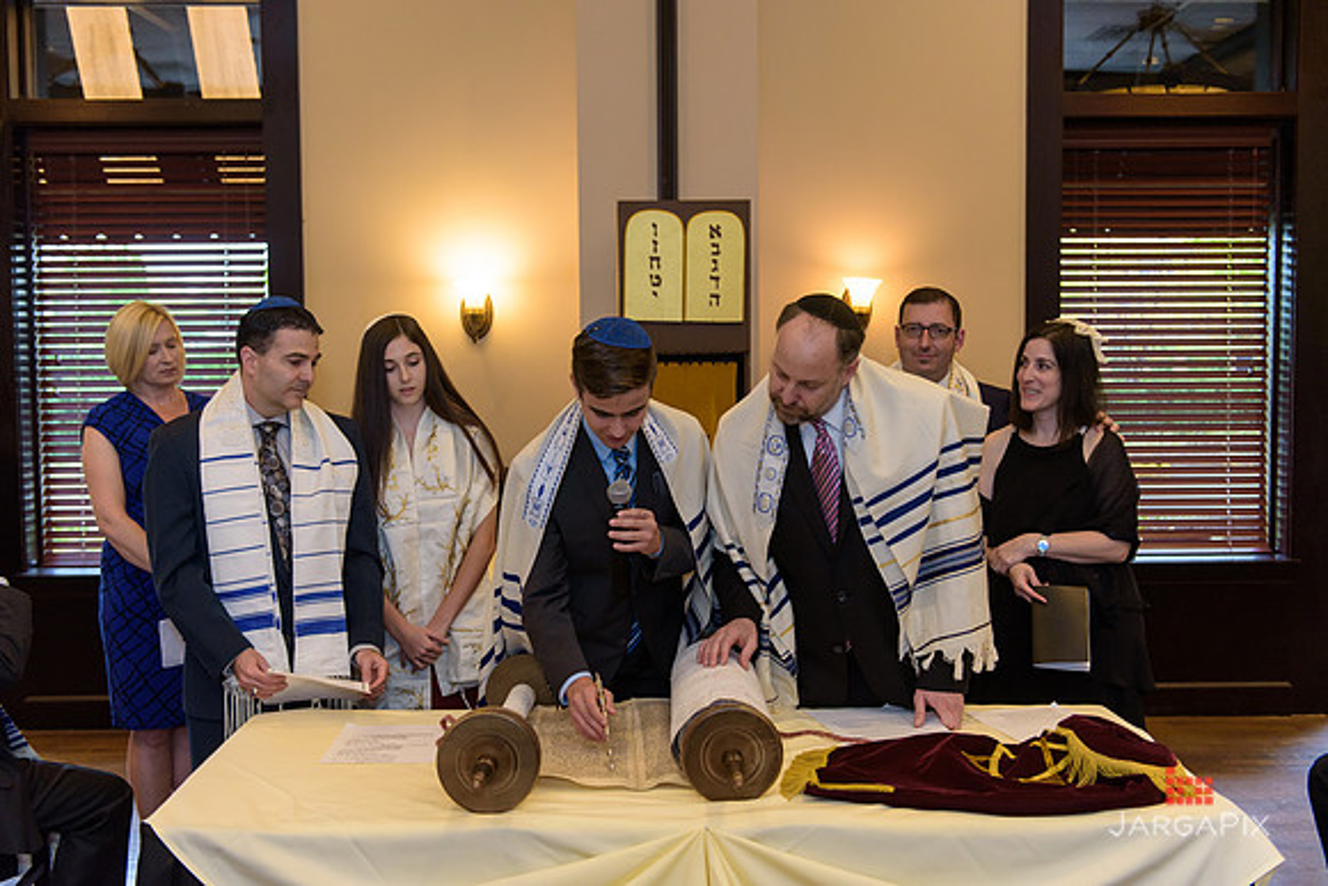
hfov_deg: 50.7
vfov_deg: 35.1
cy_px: 443
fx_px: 1402
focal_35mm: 38
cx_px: 664
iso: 1250
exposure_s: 1/125
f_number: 3.2
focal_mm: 38
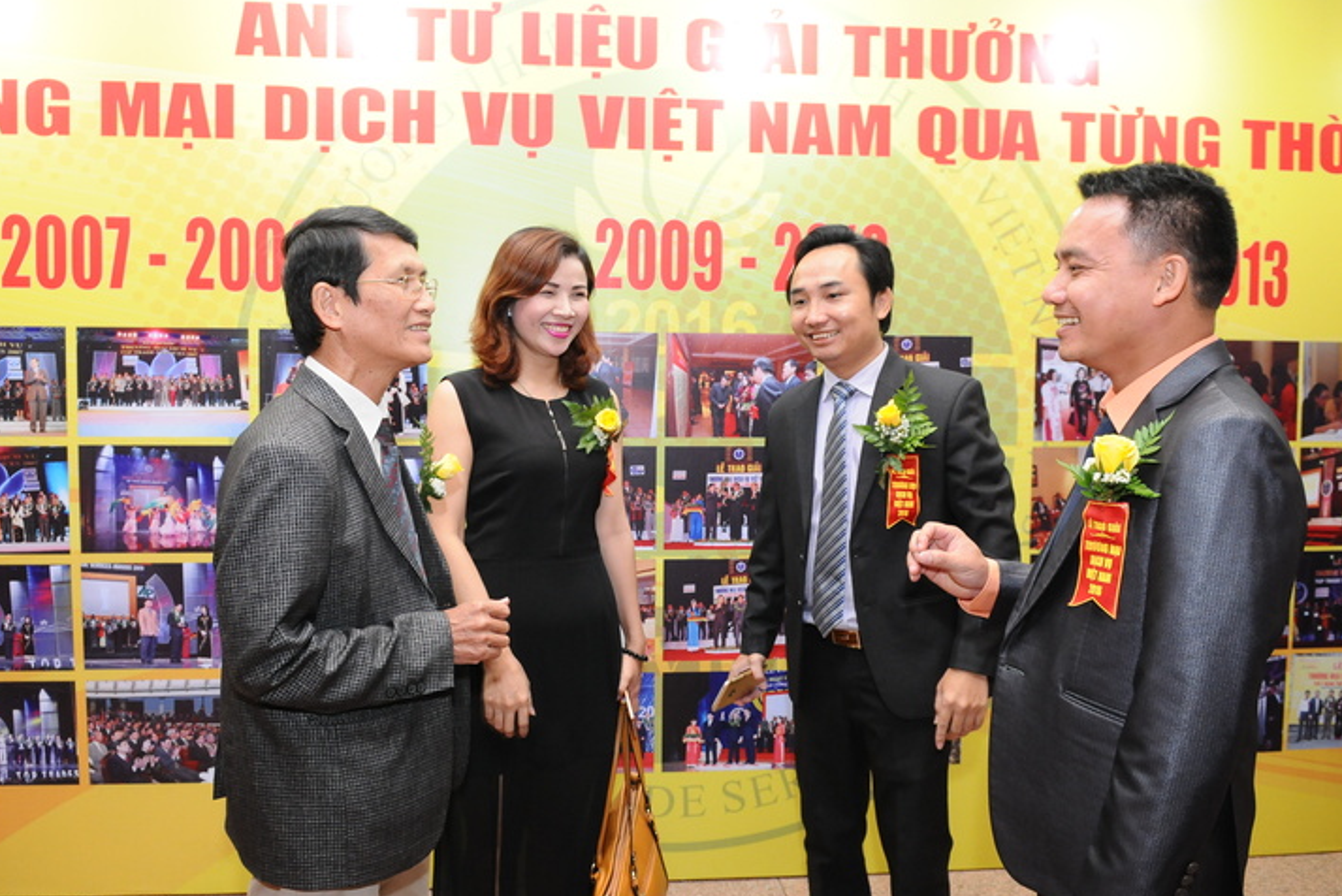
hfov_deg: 64.3
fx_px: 1065
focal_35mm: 29
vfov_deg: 45.6
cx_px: 604
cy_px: 426
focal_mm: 17
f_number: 4
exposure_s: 1/60
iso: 1250
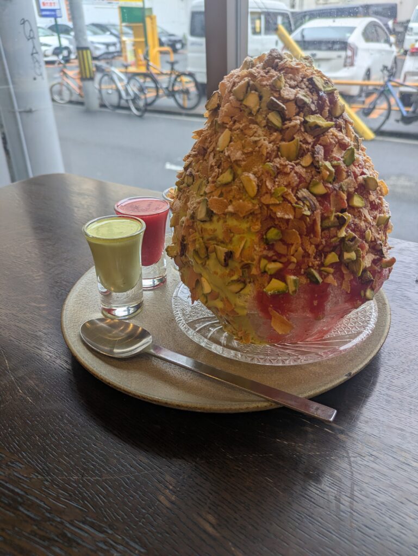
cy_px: 278
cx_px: 209
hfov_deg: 54.9
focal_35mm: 25
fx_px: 402
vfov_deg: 69.4
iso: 43
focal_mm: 5.43
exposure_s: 1/158
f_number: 1.89
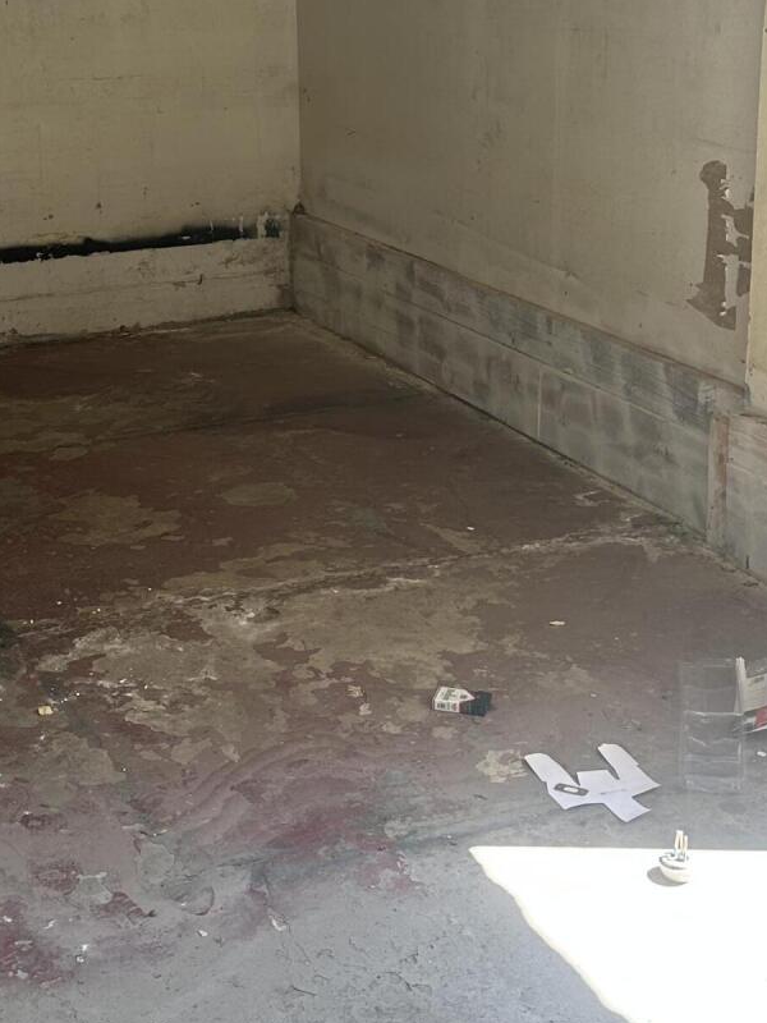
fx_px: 1773
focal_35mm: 60
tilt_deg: -14.9
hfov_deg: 24.4
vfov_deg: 32.0
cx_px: 302
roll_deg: +0.8
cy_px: 373
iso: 80
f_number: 1.78
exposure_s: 1/162
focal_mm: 6.86
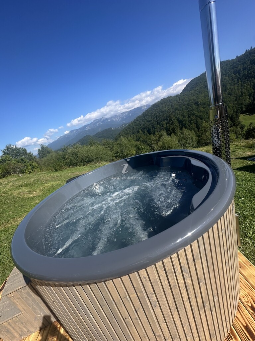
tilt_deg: -15.7
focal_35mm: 14
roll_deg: +17.8
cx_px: 128
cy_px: 170
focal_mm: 2.22
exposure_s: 1/1366
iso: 50
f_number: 2.2
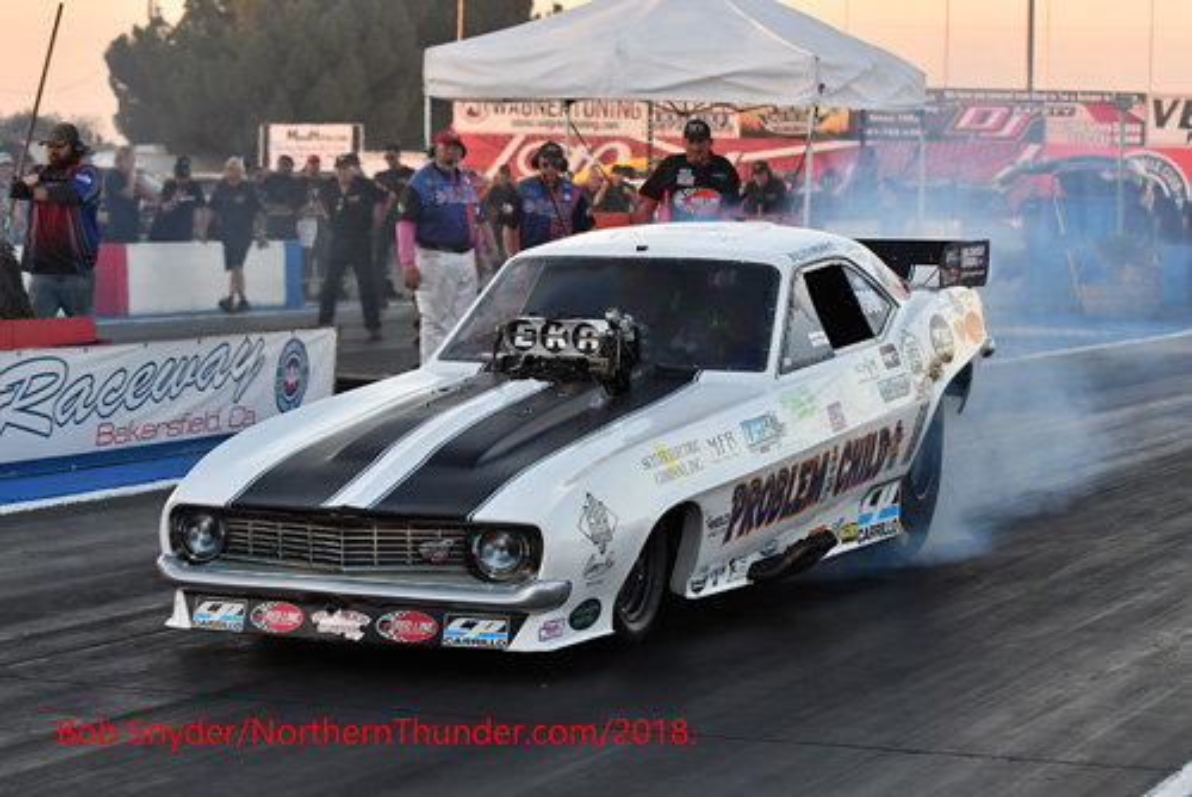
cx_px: 596
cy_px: 398
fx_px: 3479
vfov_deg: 13.1
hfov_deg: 19.4
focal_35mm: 105
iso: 1250
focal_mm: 70
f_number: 5.6
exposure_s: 1/1000
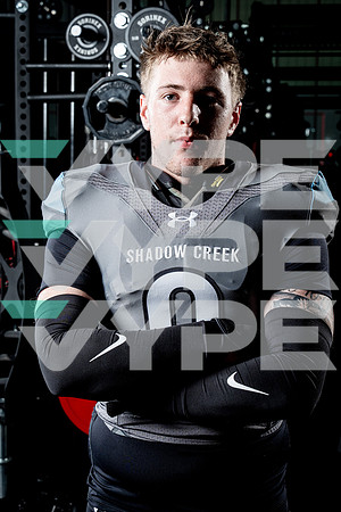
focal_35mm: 70
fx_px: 995
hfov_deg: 19.5
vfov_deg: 28.8
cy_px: 256
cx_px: 170
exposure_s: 1/250
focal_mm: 70
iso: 640
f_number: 9
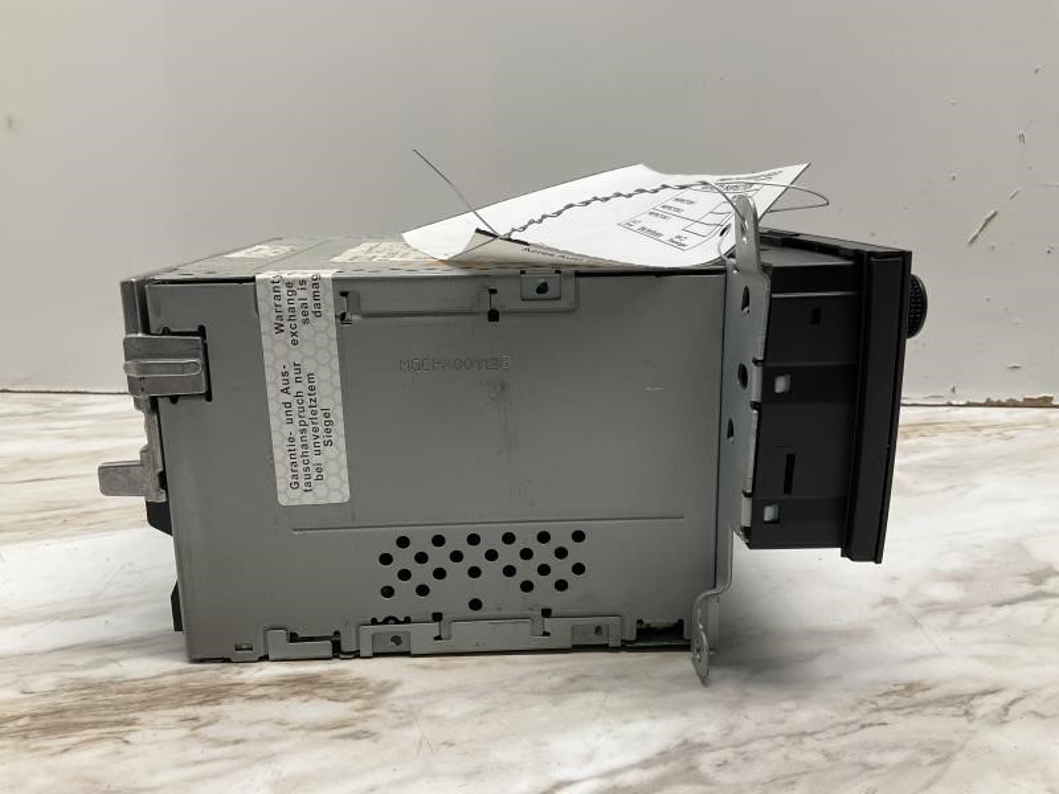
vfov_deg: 48.2
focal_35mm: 29
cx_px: 530
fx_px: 887
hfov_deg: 61.7
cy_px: 397
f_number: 1.8
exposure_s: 1/342
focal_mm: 3
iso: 25
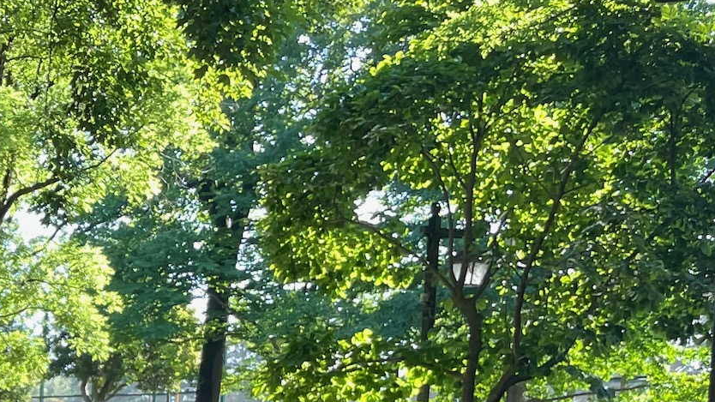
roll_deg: -1.5
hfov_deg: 20.6
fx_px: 1649
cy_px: 629
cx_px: -382
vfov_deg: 13.0
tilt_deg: -3.7
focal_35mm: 87
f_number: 1.6
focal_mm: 4.2
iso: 50
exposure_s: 1/121
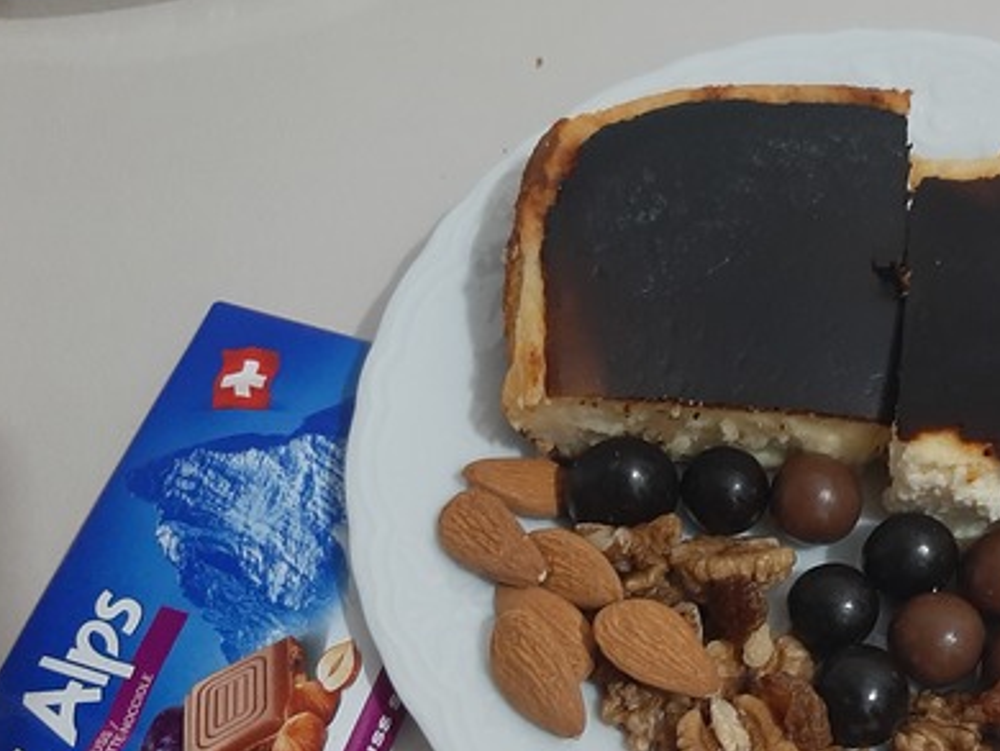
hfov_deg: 39.5
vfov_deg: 31.2
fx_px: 1330
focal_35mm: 46
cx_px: 810
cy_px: 515
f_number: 1.7
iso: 200
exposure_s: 1/25
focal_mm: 3.93
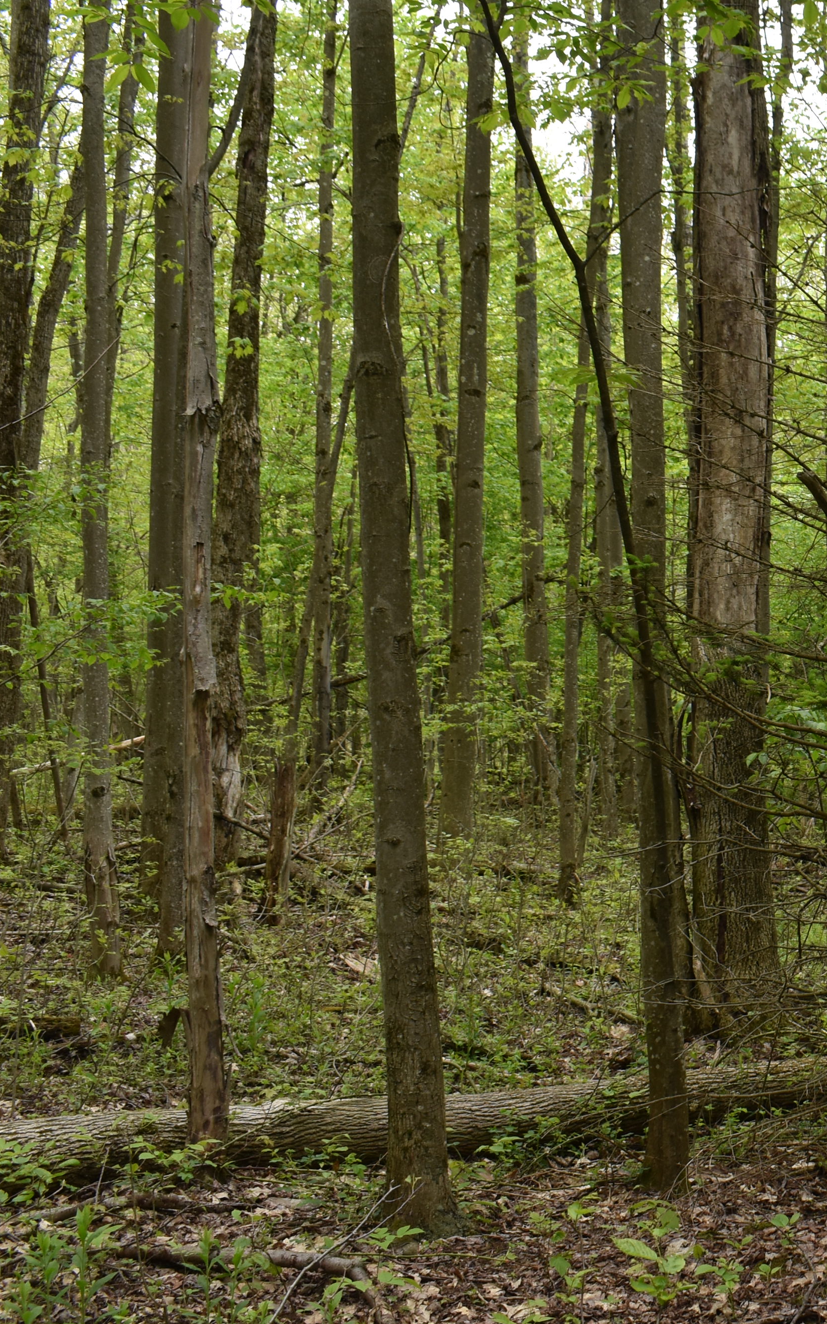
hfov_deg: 21.0
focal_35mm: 57
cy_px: 640
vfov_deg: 35.7
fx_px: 2056
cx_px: 1032
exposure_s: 1/160
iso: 400
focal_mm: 22
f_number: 6.3
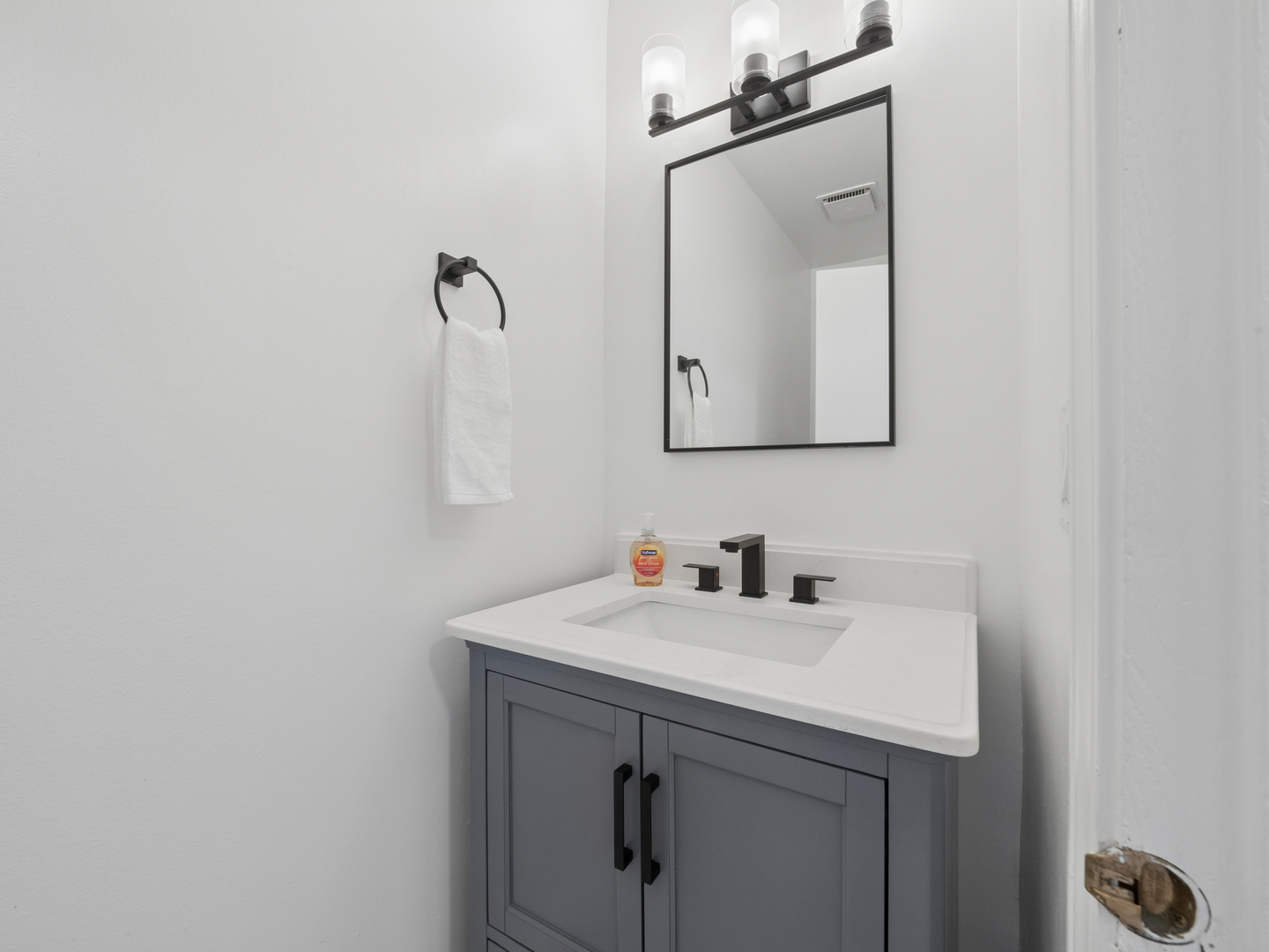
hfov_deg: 102.1
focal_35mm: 14
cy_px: 476
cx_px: 634
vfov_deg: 85.7
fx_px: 513
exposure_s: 1/30
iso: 400
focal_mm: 7
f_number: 8
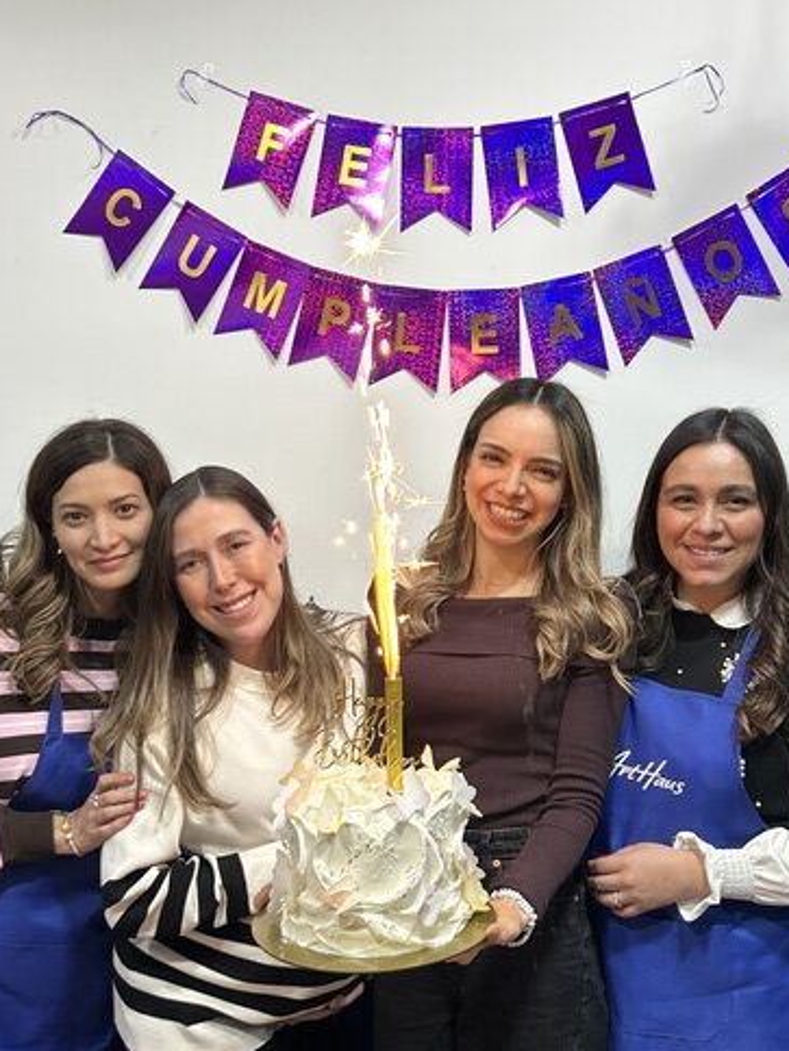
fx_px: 1307
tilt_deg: -3.6
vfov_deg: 43.8
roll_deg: -2.1
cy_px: 582
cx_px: 459
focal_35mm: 43
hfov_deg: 33.5
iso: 100
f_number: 1.5
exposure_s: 1/100
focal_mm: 5.7
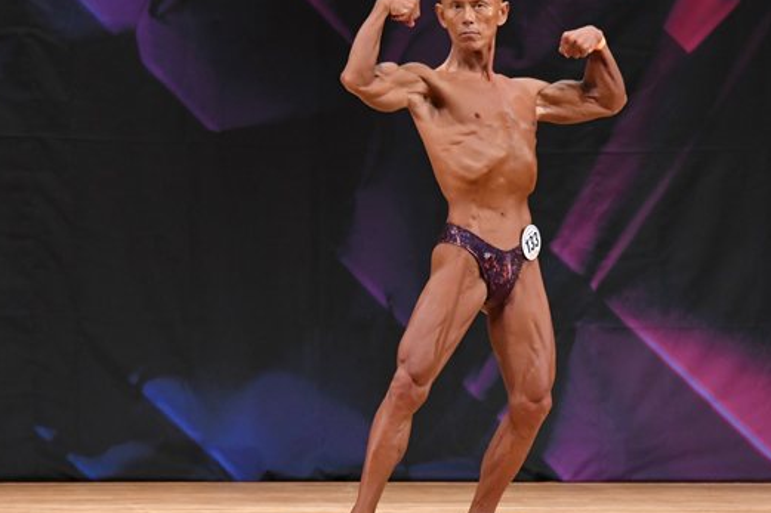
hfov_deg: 5.8
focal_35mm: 357
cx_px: 414
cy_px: 275
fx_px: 7643
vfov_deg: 3.8
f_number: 5.6
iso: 3200
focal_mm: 160
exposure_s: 1/400
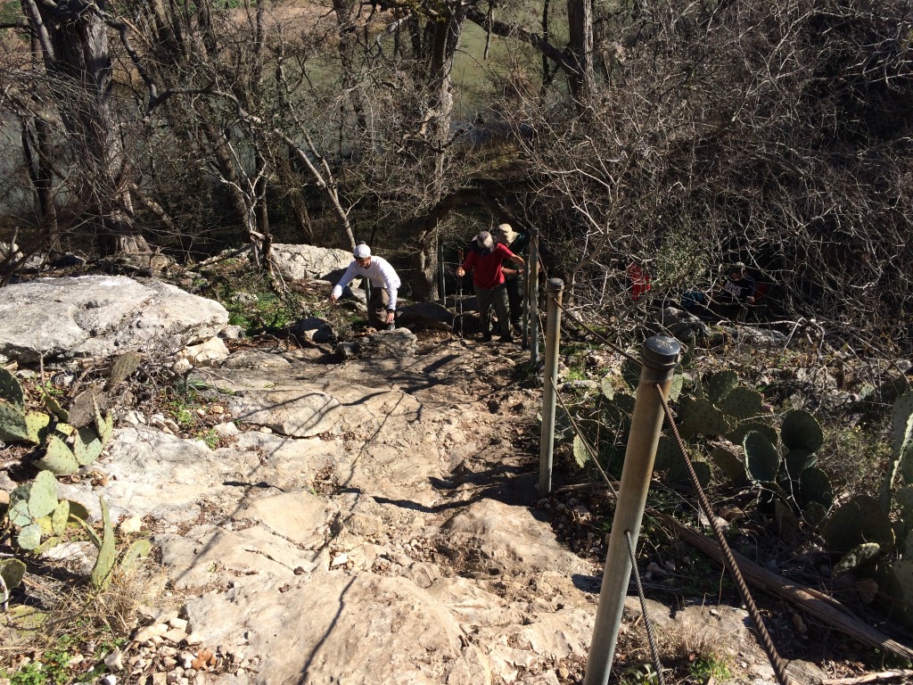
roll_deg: +1.9
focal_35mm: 29
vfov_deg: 48.2
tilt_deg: -35.5
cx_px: 456
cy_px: 342
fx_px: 765
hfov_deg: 61.7
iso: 32
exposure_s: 1/1368
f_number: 2.2
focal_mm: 4.15
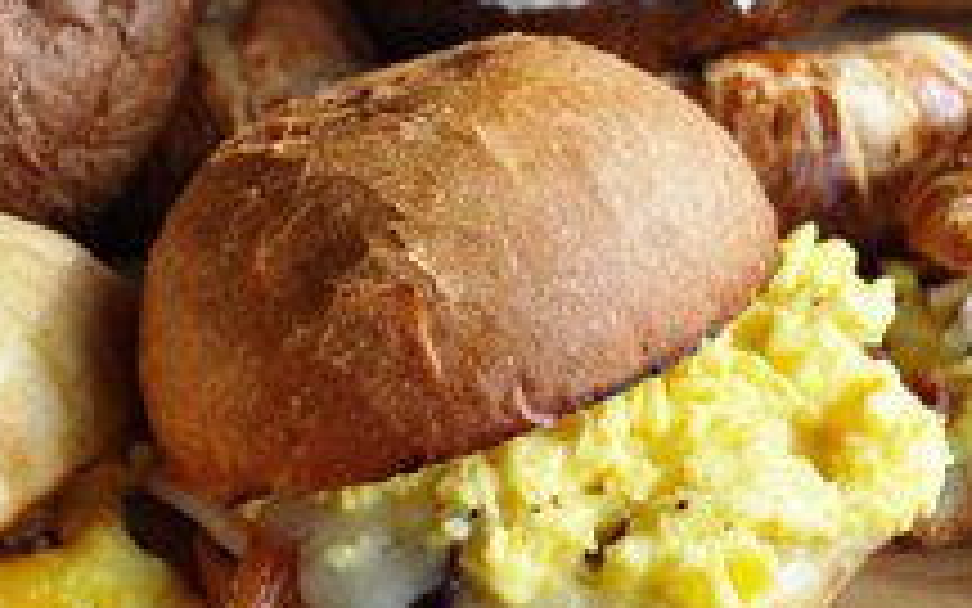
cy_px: 232
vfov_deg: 16.5
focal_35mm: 79
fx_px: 2093
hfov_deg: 26.1
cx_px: 452
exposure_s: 1/400
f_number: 4.2
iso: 450
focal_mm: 26
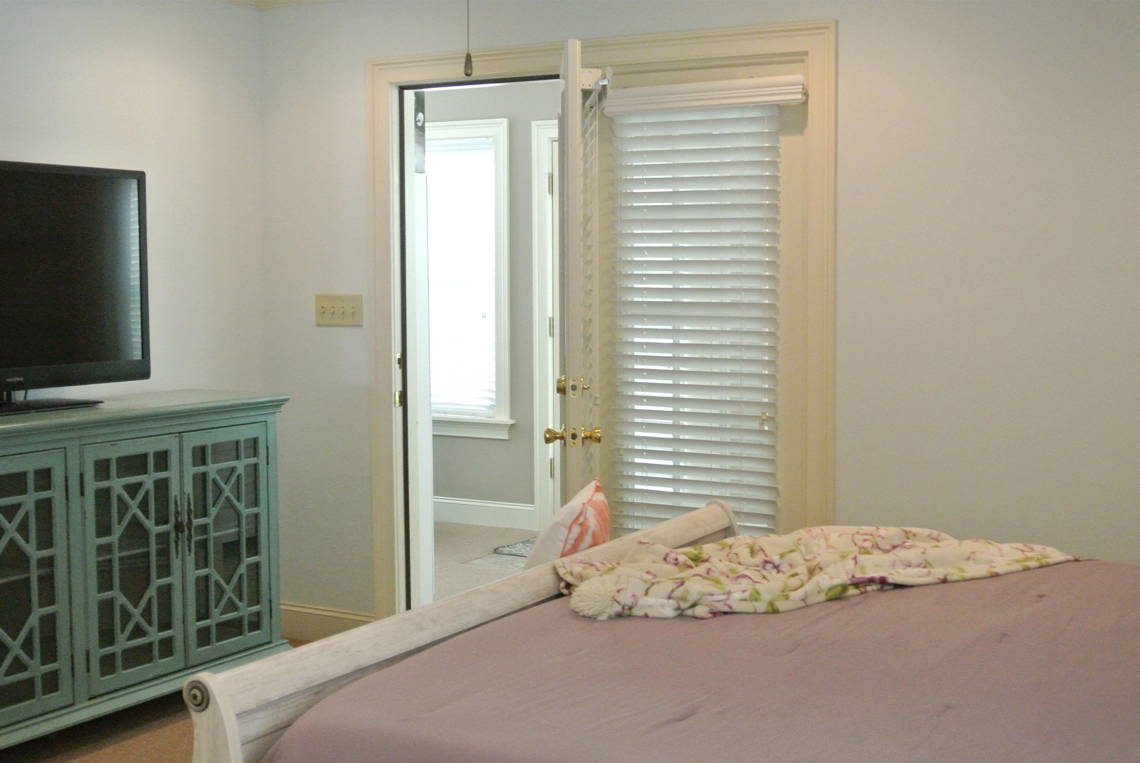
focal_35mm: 47
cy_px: 382
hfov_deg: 41.9
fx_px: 1490
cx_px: 570
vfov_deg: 28.7
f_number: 4.5
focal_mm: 17.5
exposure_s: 1/60
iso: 720
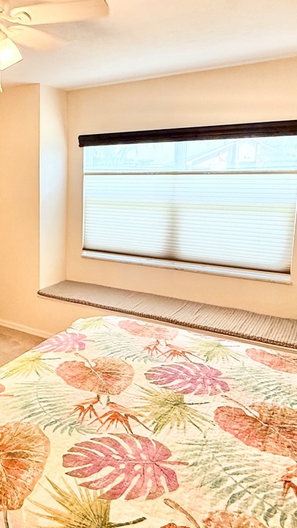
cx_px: 26
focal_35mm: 30
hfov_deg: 36.4
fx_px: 420
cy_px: 232
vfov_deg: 64.1
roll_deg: +0.0
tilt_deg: -8.1
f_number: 2.2
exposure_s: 1/120
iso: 200
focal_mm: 2.22
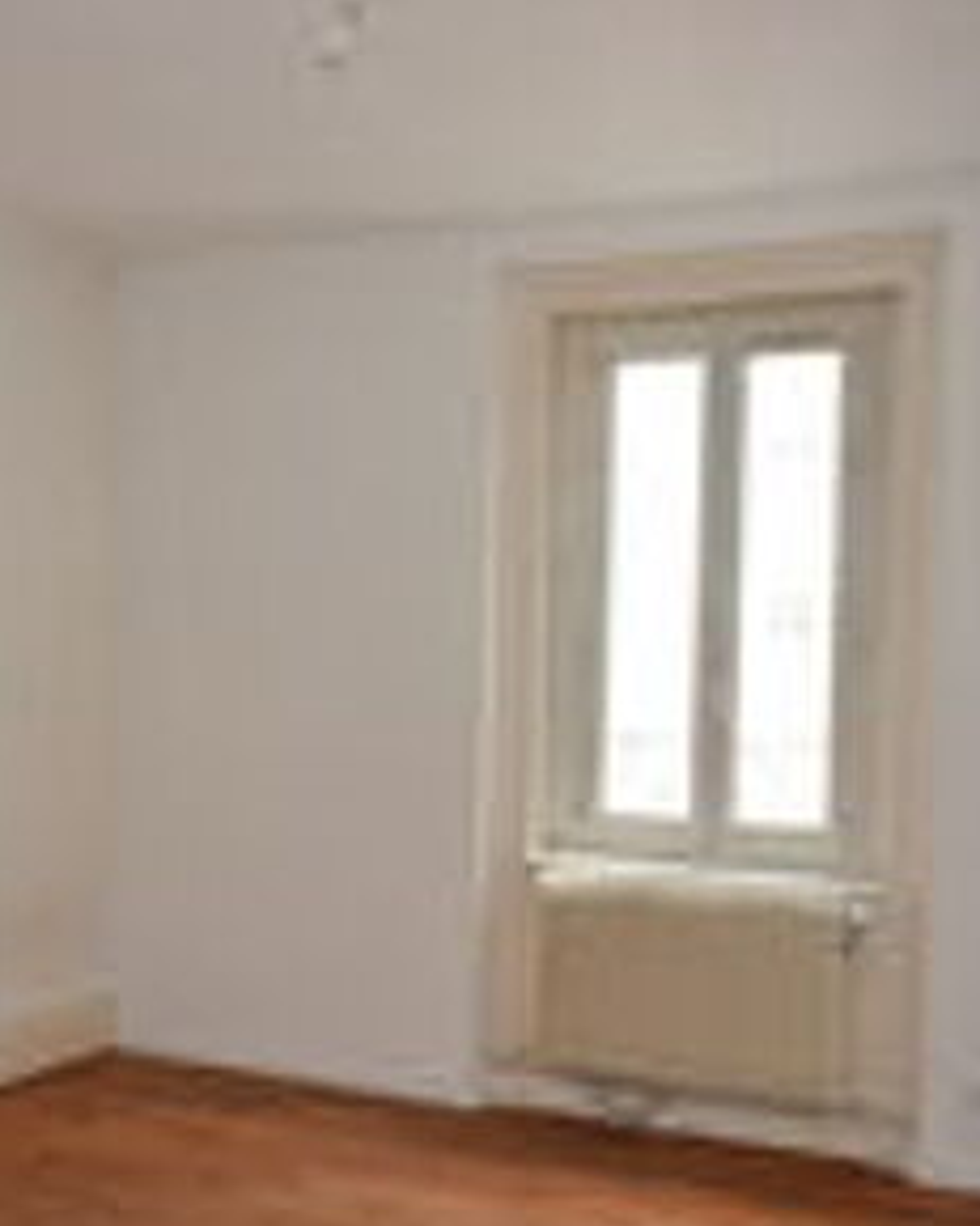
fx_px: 1524
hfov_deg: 35.3
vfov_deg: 43.8
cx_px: 322
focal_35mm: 42
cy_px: 664
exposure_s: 1/125
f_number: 5.6
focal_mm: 18
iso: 450
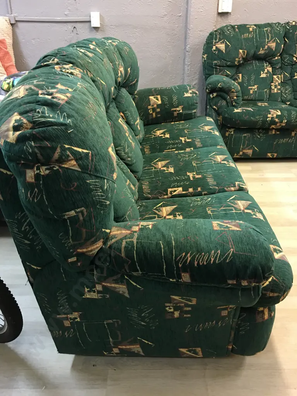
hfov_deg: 48.2
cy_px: 198
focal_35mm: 29
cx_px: 148
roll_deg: -0.7
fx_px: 332
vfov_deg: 61.7
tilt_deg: -29.5
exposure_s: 1/17
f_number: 2.2
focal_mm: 4.15
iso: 80
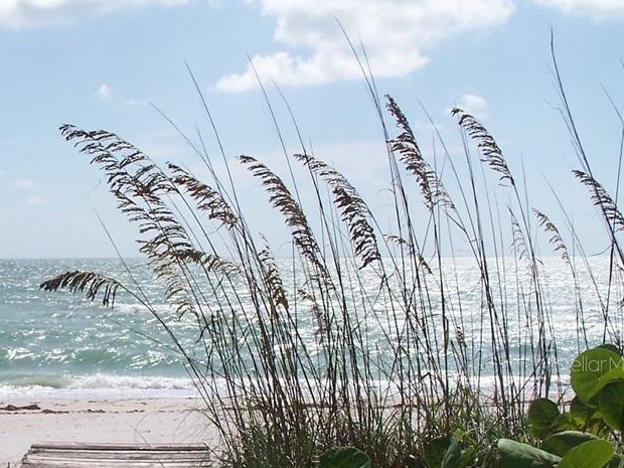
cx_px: 133
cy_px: 363
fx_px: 1280
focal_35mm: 71
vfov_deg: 20.5
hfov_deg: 26.9
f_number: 5.6
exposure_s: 1/750
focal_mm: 7.1
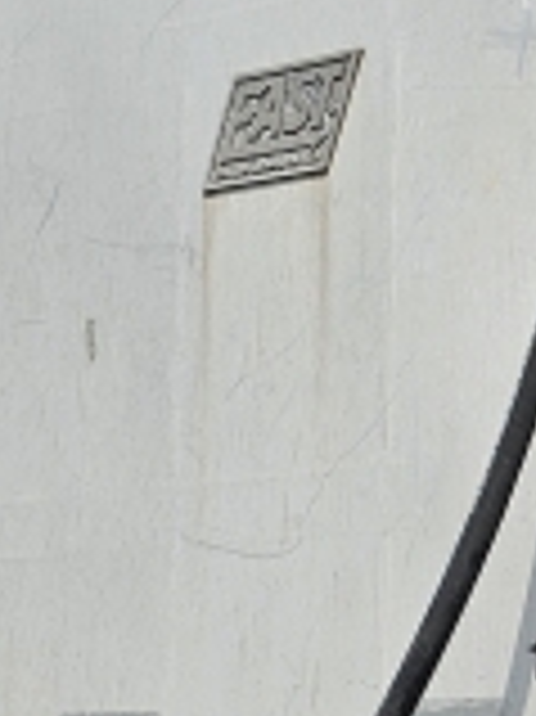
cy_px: 549
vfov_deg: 17.6
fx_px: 2295
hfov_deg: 12.4
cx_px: 905
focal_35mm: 111
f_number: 1.7
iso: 10
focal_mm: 6.3
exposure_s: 1/1497
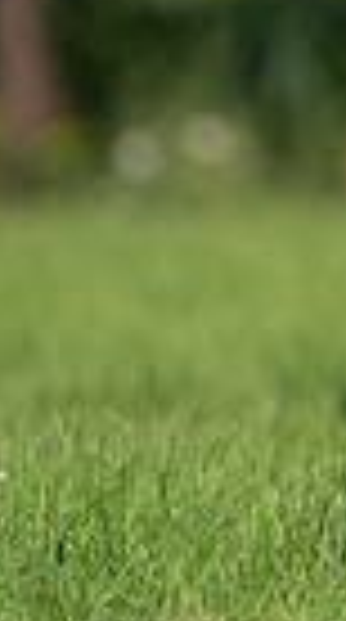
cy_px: 11
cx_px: 786
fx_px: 25995
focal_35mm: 1584
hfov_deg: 0.8
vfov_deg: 1.4
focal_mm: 359
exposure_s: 1/4000
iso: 640
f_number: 6.3
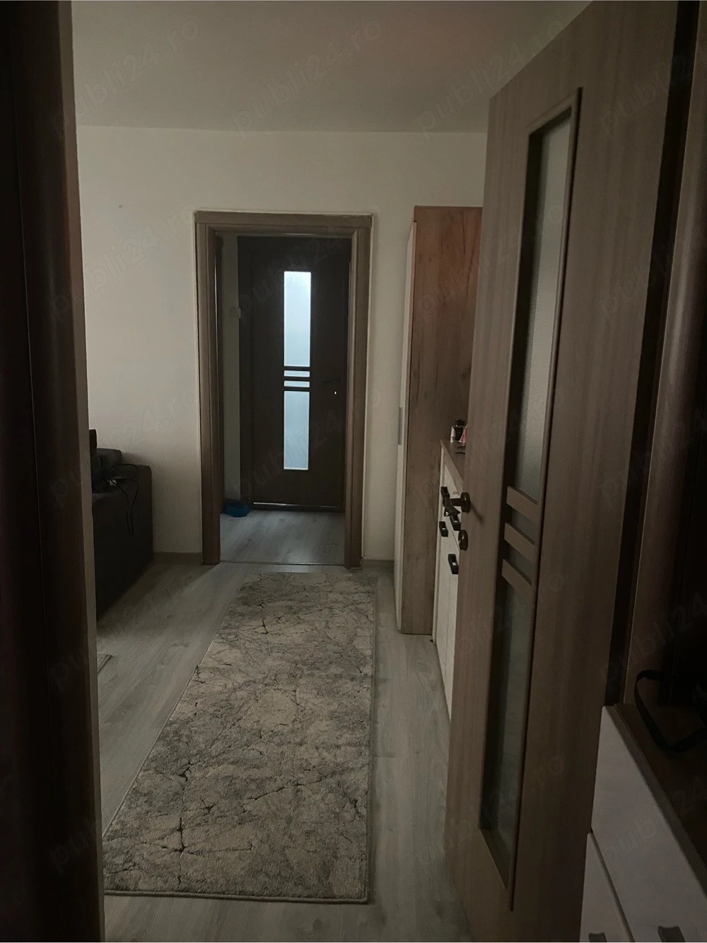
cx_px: 354
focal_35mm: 26
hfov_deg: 53.0
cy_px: 472
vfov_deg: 67.3
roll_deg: -1.2
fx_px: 708
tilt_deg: -9.9
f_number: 1.8
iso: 1000
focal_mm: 4.25
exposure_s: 1/25
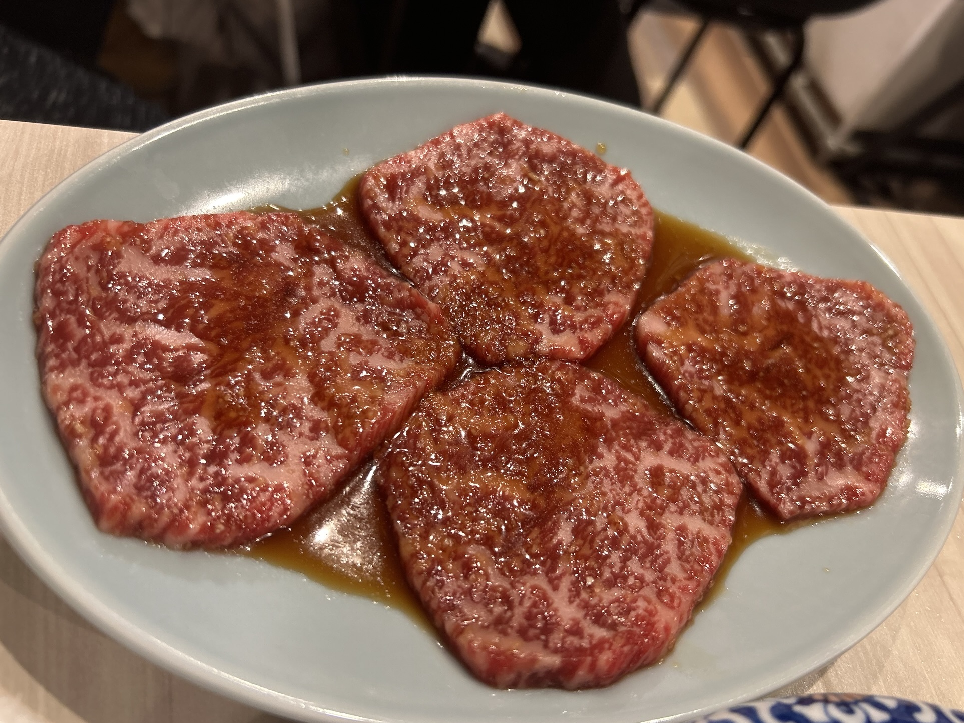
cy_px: 371
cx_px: 493
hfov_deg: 65.3
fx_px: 752
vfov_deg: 51.3
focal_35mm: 27
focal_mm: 5.7
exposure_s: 1/50
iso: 125
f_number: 1.5
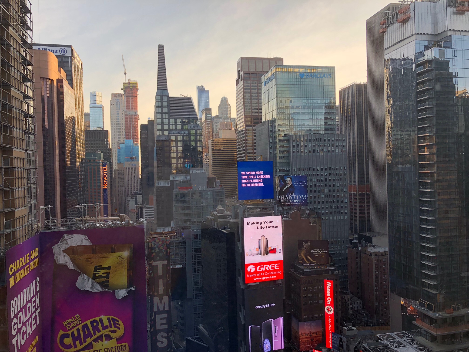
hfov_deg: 63.4
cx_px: 234
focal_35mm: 28
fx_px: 379
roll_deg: +0.3
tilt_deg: -1.5
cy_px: 176
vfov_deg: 49.7
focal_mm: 3.99
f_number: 1.8
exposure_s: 1/390
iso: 25
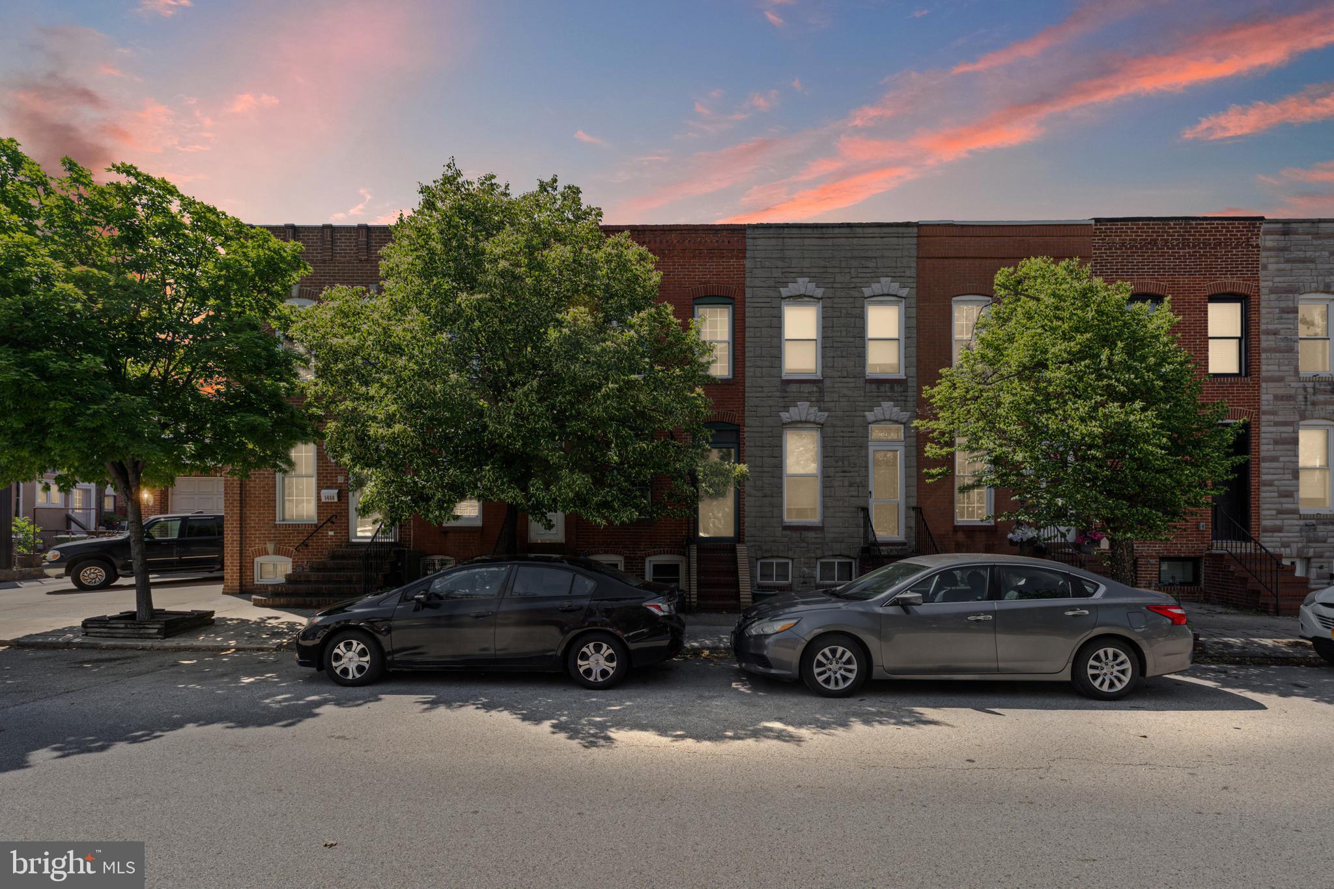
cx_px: 667
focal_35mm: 16
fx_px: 593
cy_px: 444
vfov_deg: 73.7
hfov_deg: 96.8
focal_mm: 16
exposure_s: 1/125
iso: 64
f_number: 9
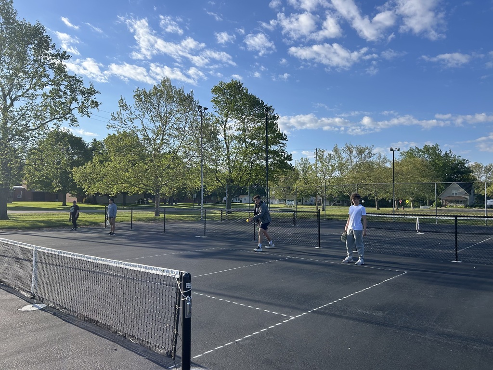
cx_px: 246
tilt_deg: +1.7
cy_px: 185
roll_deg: -0.3
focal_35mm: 26
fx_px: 370
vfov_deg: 53.1
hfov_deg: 67.3
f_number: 1.5
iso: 50
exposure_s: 1/3831
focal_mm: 5.7
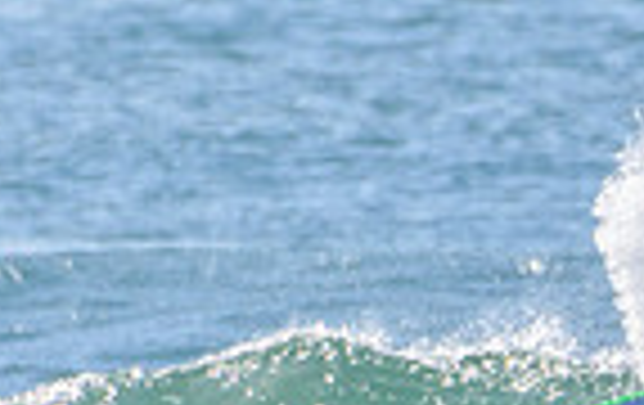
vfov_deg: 0.4
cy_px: 470
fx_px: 54410
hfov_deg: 0.7
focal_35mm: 3094
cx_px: 910
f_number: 5.6
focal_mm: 500
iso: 280
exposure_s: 1/2000
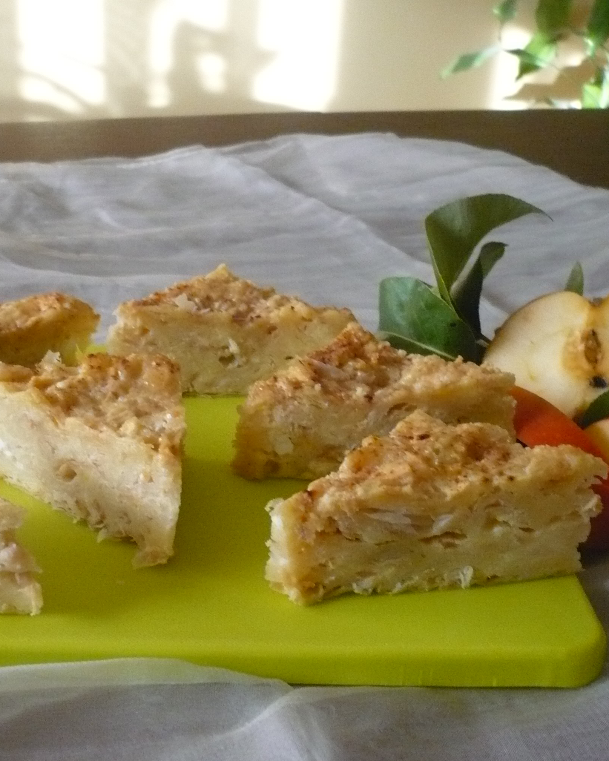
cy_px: 422
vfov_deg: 36.0
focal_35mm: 52
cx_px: 221
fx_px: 1171
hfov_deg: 29.0
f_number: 2.8
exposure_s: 1/30
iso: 320
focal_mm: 5.8
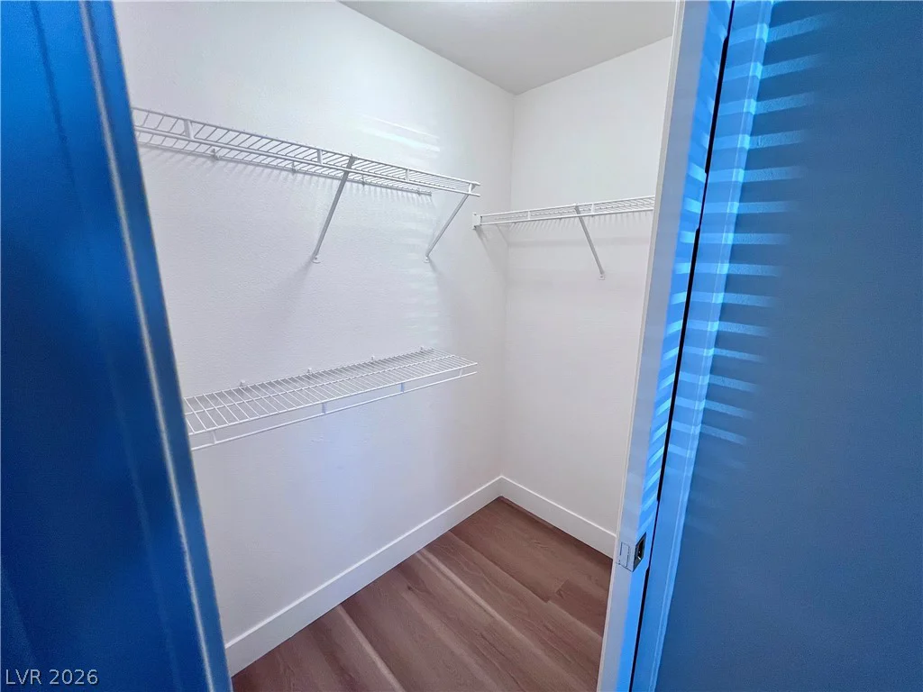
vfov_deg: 89.9
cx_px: 462
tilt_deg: -13.5
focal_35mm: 13
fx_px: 347
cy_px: 346
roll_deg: -1.0
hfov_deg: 106.2
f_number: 1.8
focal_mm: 1.57
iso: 125
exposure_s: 1/120
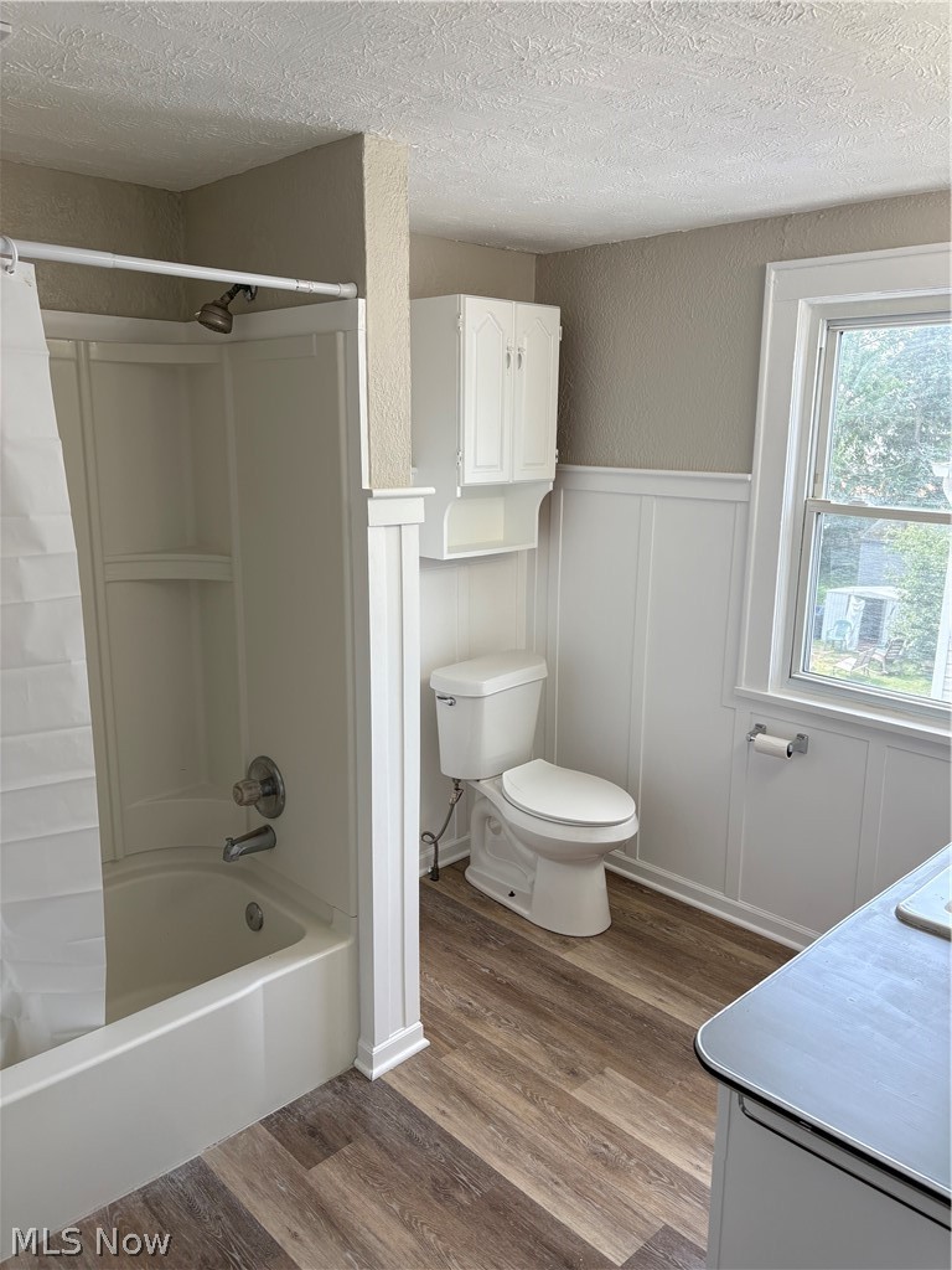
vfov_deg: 67.3
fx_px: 953
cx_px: 476
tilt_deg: -11.2
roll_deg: -0.7
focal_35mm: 26
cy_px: 635
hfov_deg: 53.1
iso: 50
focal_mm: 5.96
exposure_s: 1/174
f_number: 1.6
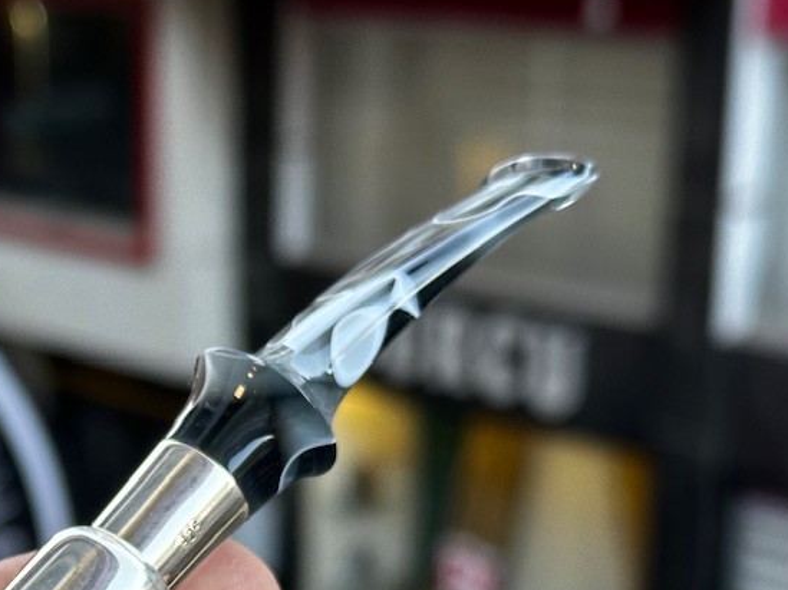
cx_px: 26
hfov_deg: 17.2
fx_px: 2548
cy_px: 649
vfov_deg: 13.0
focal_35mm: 112
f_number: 1.78
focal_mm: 6.86
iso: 50
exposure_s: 1/100
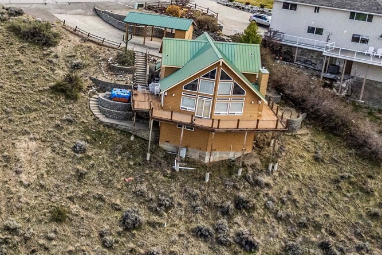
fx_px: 594
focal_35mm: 56
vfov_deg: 23.9
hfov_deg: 30.2
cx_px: -81
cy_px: 66
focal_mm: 8.38
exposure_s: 1/2500
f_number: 2.8
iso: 100
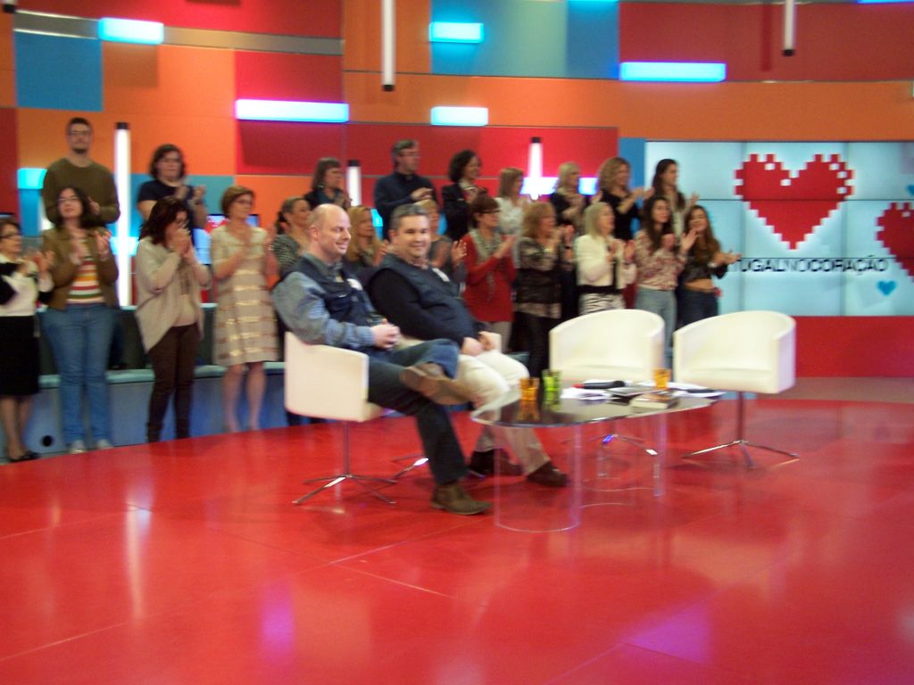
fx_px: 1003
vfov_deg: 37.7
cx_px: 457
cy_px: 342
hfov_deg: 49.0
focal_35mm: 38
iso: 140
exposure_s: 1/20
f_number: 2.8
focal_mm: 6.3
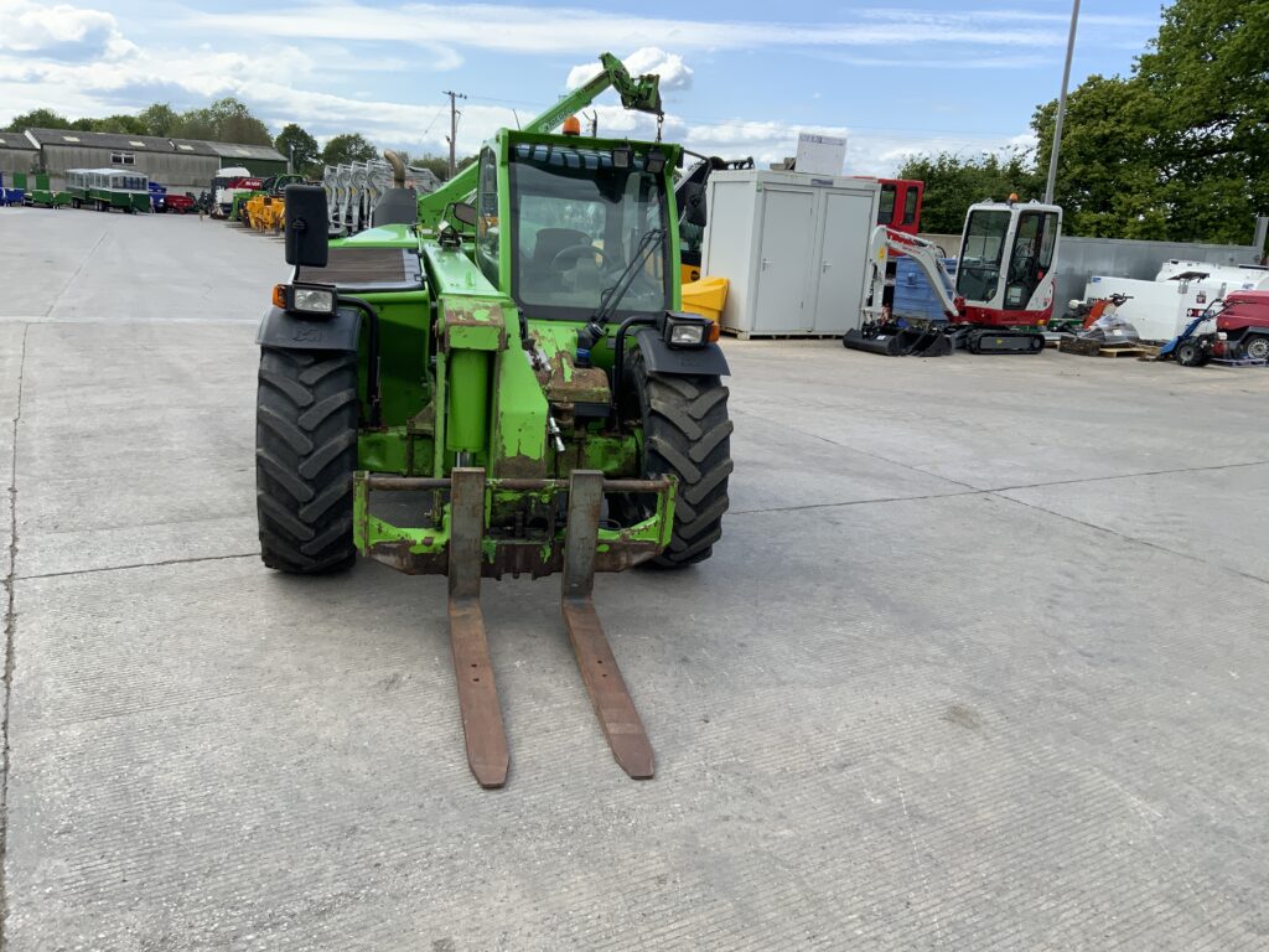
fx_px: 1063
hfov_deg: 61.7
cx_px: 634
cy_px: 476
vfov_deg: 48.2
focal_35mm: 29
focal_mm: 3
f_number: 1.8
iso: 16
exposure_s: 1/978
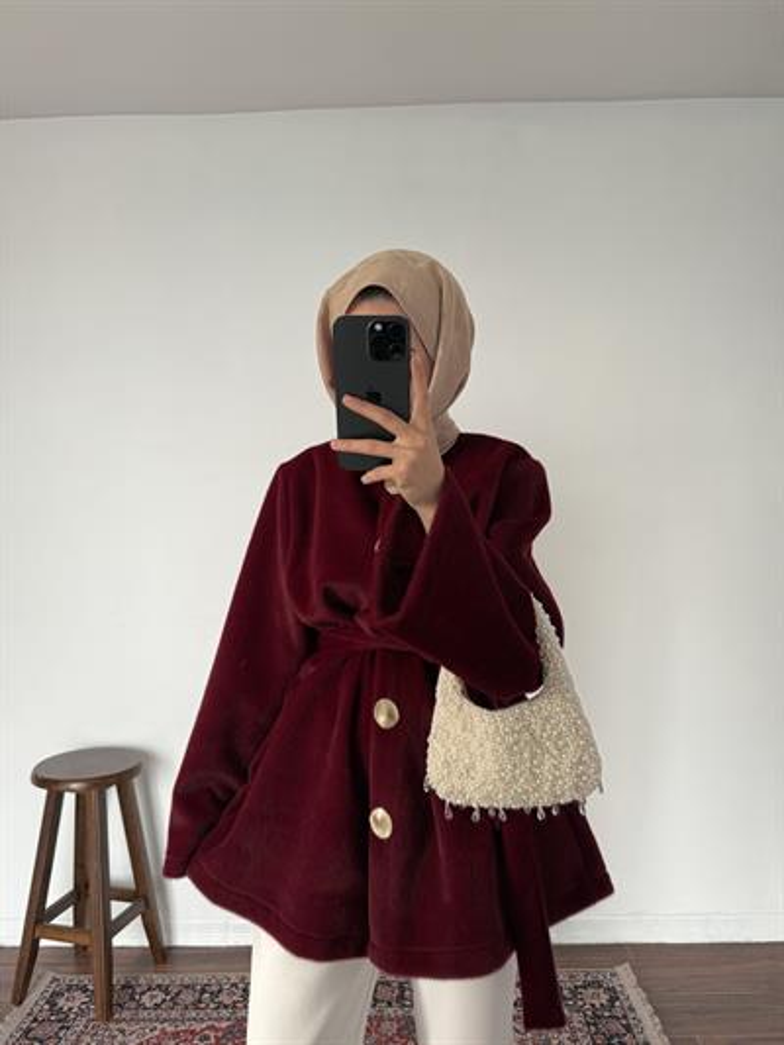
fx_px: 724
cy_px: 522
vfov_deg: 71.6
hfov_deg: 56.8
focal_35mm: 24
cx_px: 392
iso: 200
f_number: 1.78
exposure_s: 1/87
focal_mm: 6.76
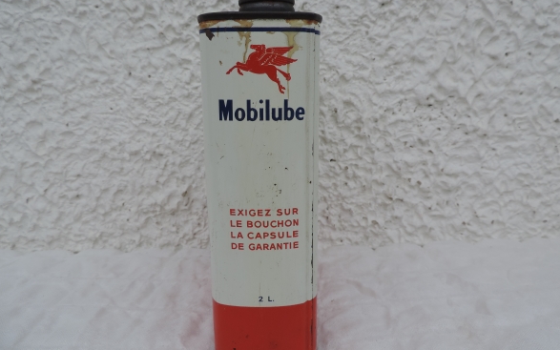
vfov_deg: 47.6
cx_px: 280
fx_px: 397
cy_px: 172
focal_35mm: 26
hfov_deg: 70.4
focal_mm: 4.3
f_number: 3
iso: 80
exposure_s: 1/500
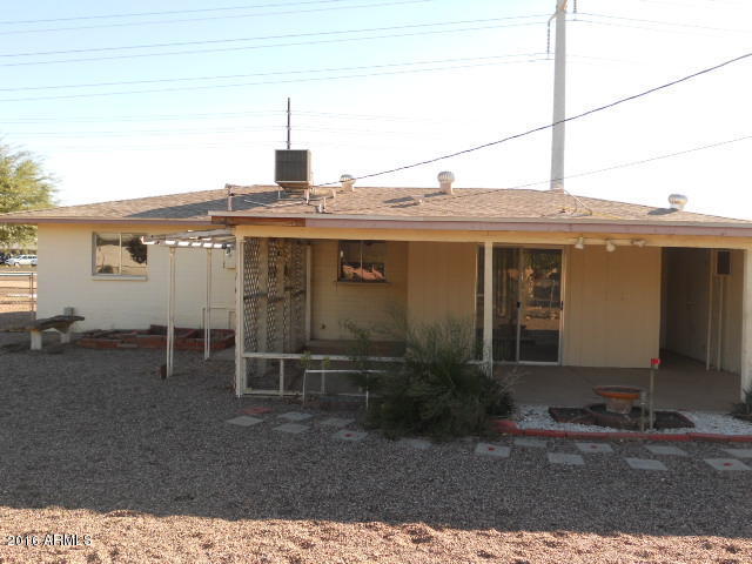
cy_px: 282
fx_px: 695
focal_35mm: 32
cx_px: 376
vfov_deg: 44.2
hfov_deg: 56.8
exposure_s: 1/320
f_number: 3.5
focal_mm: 5.8
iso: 80
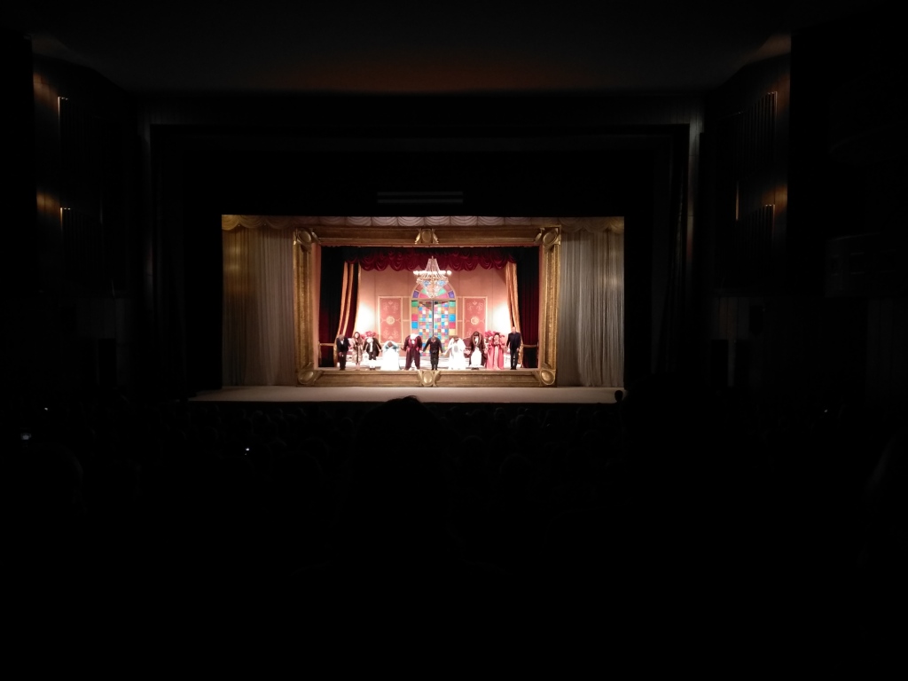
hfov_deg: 67.3
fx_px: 682
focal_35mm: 26
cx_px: 454
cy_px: 340
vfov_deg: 53.1
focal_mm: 3.82
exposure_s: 1/24
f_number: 2.2
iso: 500
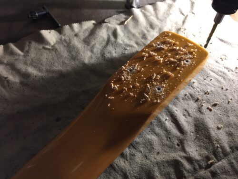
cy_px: 90
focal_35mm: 29
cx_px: 119
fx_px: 199
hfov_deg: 61.7
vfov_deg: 48.2
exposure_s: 1/30
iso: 80
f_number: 2.2
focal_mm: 4.15
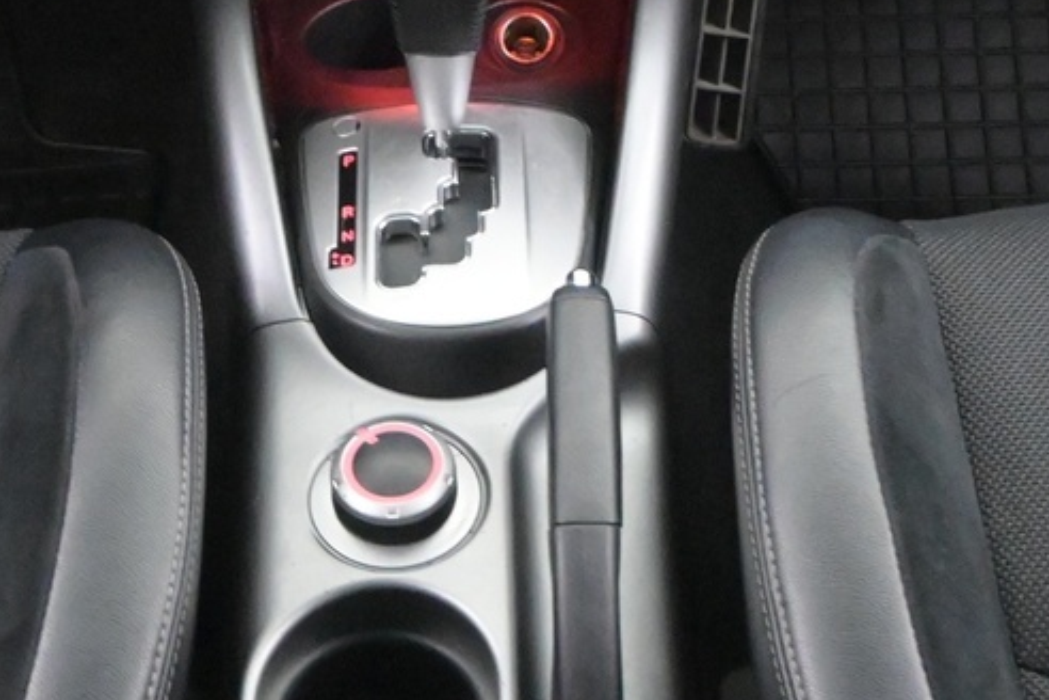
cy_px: -277
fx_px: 3020
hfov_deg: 19.7
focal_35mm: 104
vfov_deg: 12.7
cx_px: 448
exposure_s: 1/30
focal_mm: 21
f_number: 4
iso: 9000
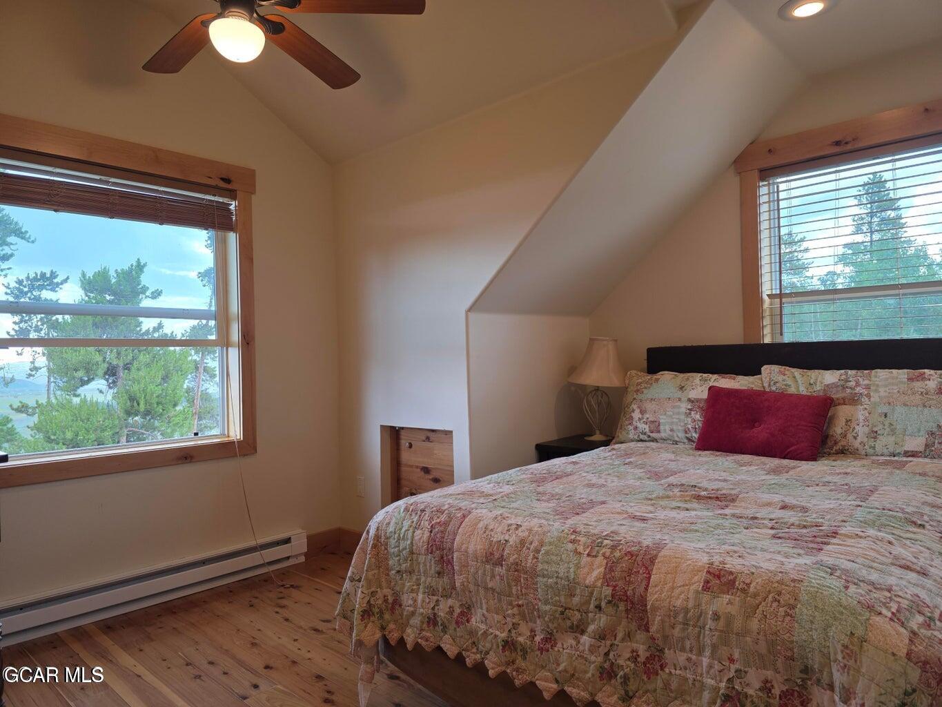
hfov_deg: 73.9
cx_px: 471
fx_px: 626
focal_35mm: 23
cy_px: 354
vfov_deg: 58.9
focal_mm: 6.3
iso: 80
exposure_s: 1/120
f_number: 1.7
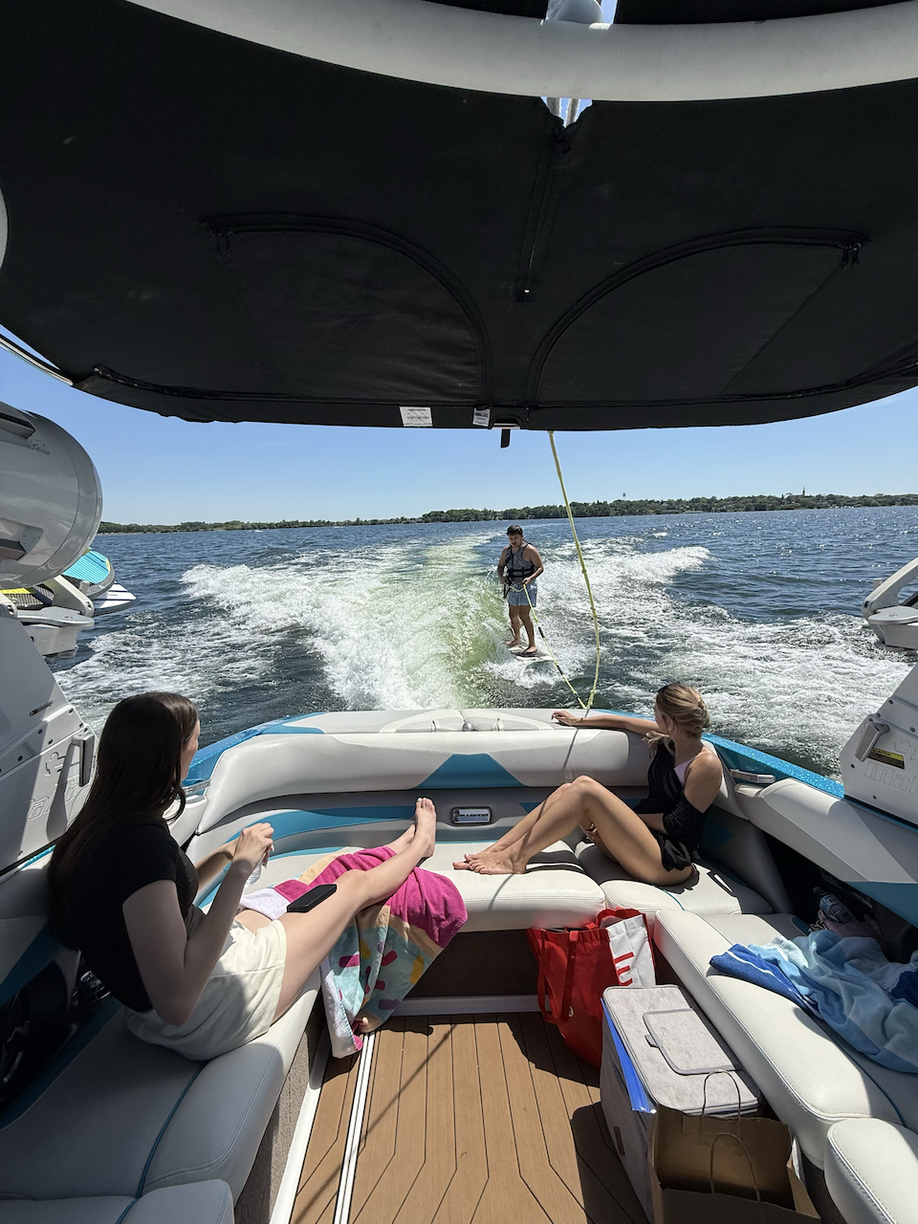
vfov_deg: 102.1
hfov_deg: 85.7
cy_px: 612
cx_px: 459
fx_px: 495
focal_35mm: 14
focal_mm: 2.22
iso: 50
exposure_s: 1/3891
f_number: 2.2
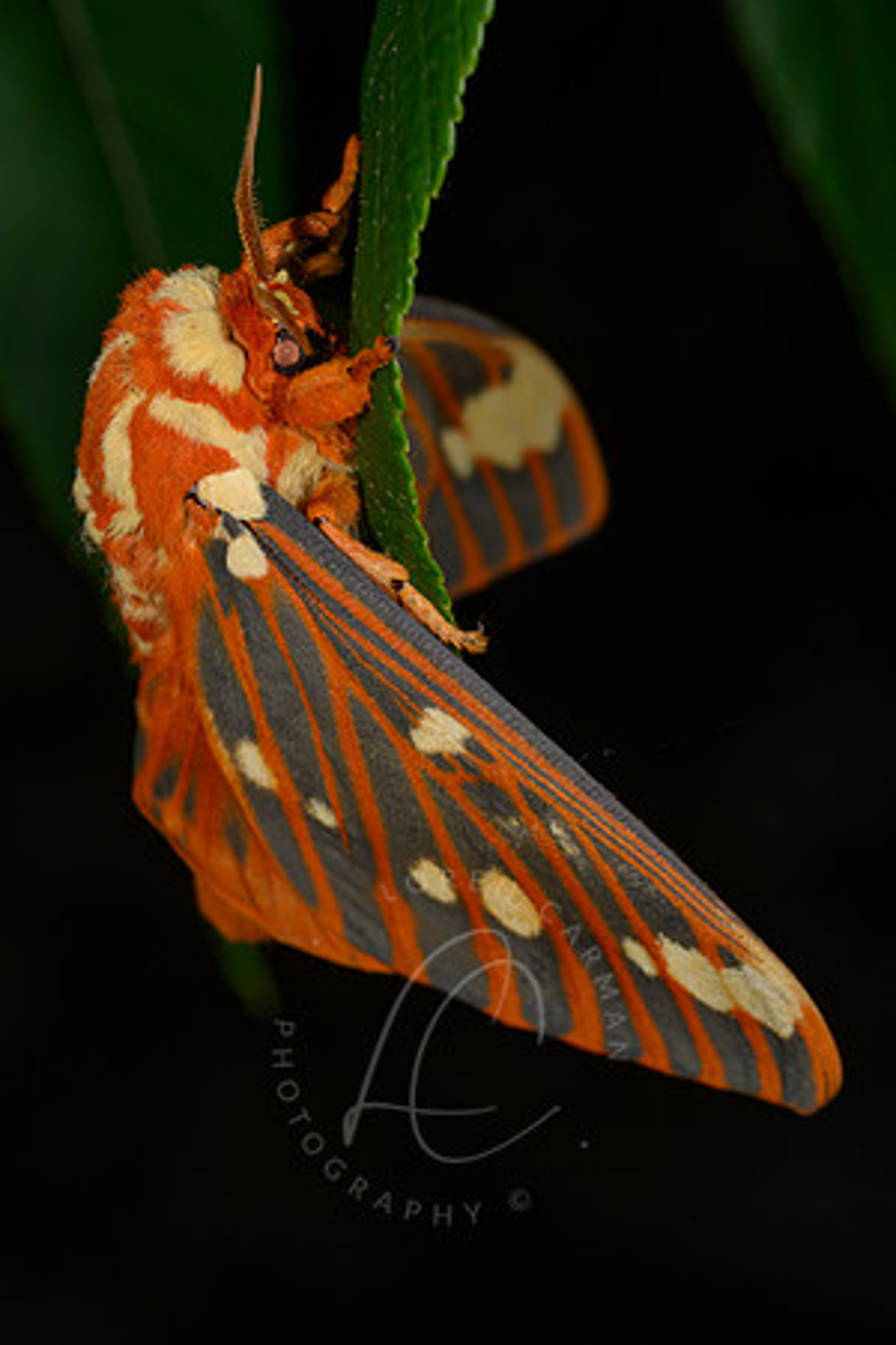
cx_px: 219
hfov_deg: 8.7
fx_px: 5880
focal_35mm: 158
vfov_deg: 13.0
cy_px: 673
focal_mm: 105
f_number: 18
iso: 64
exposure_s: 1/250
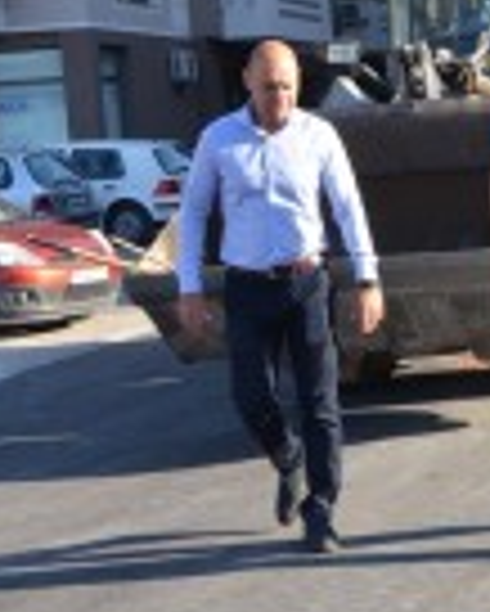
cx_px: 710
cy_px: 266
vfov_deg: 19.3
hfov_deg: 14.6
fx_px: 1793
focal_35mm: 99
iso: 1600
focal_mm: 24
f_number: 11
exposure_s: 1/500
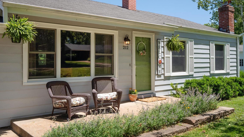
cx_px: 122
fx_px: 220
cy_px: 62
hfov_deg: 58.0
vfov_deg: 34.6
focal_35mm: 34
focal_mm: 16
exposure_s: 1/1000
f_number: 6.3
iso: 400
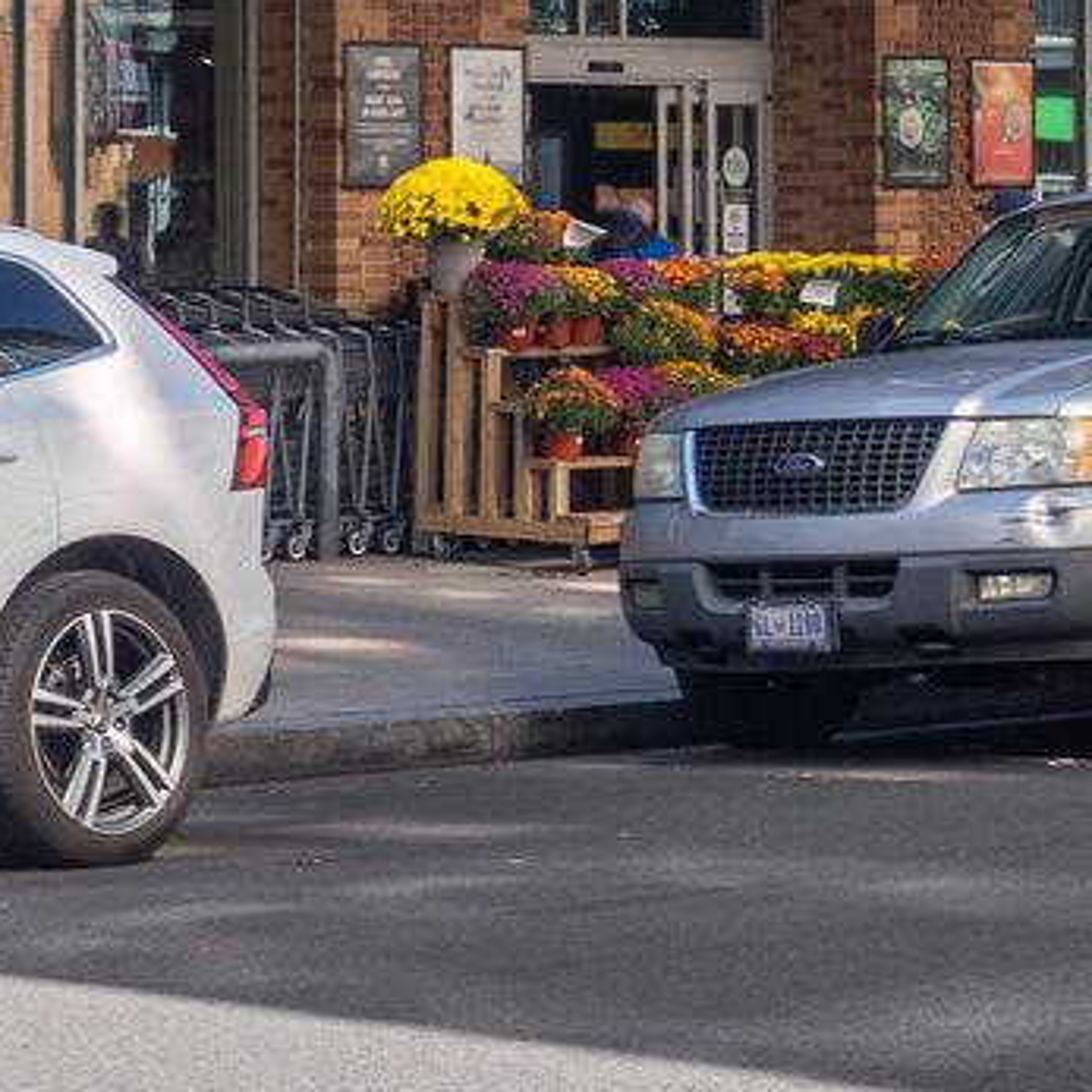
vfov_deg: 11.2
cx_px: -164
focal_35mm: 148
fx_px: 5282
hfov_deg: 11.6
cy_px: -639
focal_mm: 35
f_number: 8
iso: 200
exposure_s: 1/250
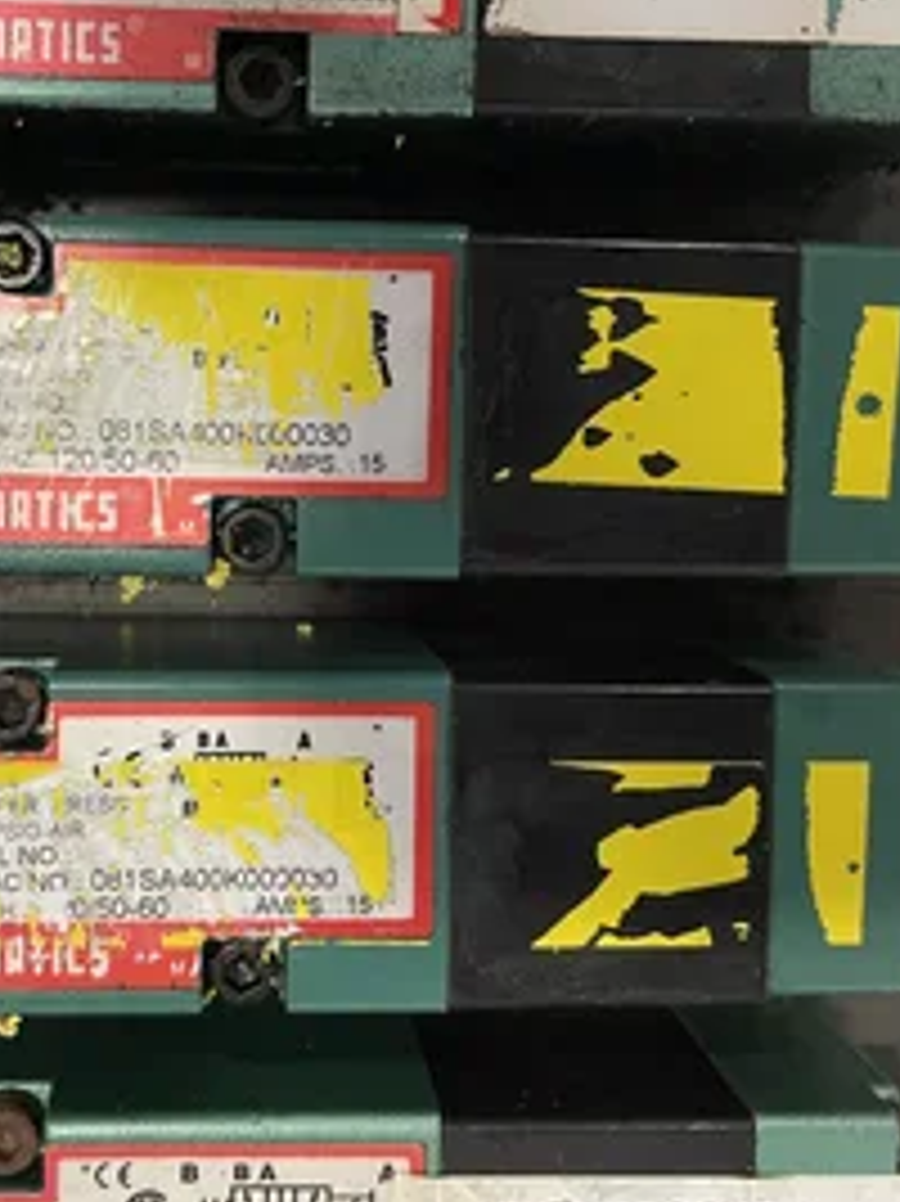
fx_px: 1353
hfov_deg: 36.4
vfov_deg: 47.9
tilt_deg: -84.9
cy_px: 567
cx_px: 306
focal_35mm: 39
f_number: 1.6
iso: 125
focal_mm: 4.2
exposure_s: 1/60
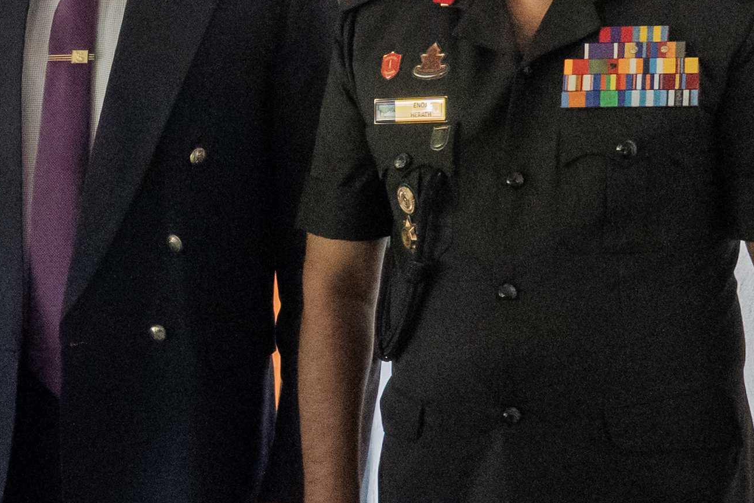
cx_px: -173
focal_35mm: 112
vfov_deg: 12.2
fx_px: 2346
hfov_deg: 17.3
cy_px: 209
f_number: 5
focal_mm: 25
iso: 4000
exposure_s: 1/160
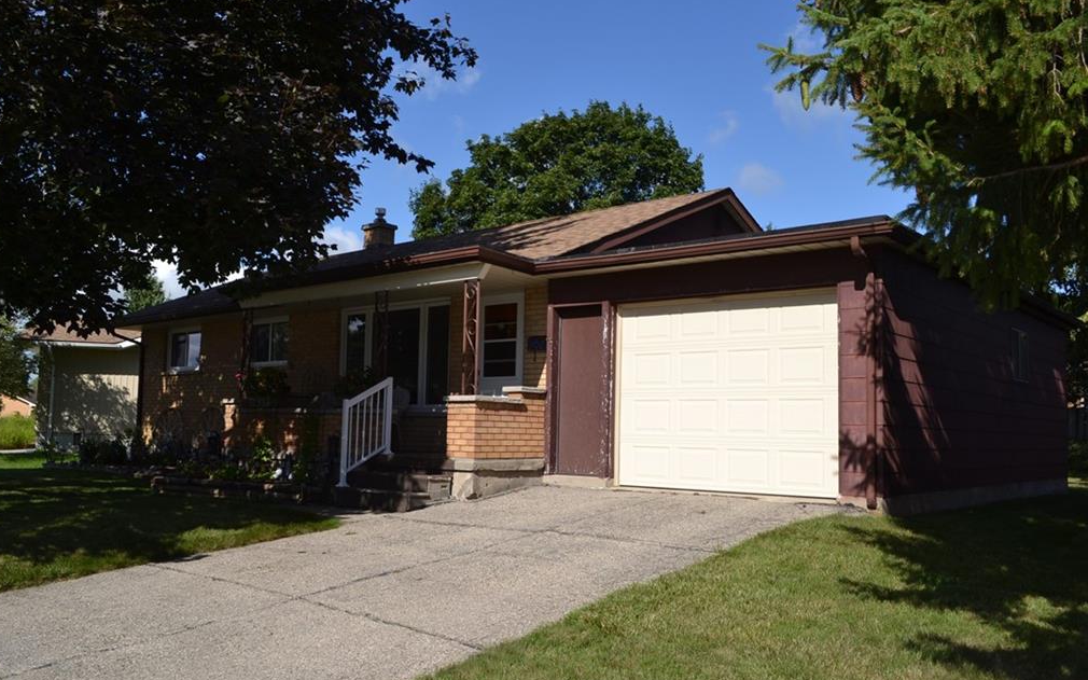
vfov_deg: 40.6
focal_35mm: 31
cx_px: 538
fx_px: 919
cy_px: 346
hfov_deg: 61.2
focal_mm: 20
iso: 100
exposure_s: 1/200
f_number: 10
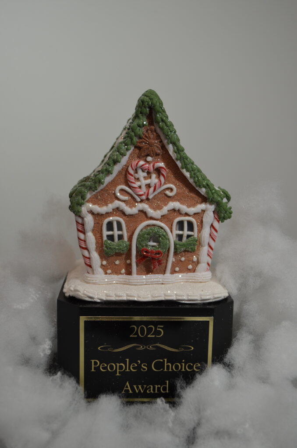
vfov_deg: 43.7
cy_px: 224
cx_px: 148
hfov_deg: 29.7
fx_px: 559
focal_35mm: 45
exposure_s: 1/100
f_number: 4.5
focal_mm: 30
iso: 400
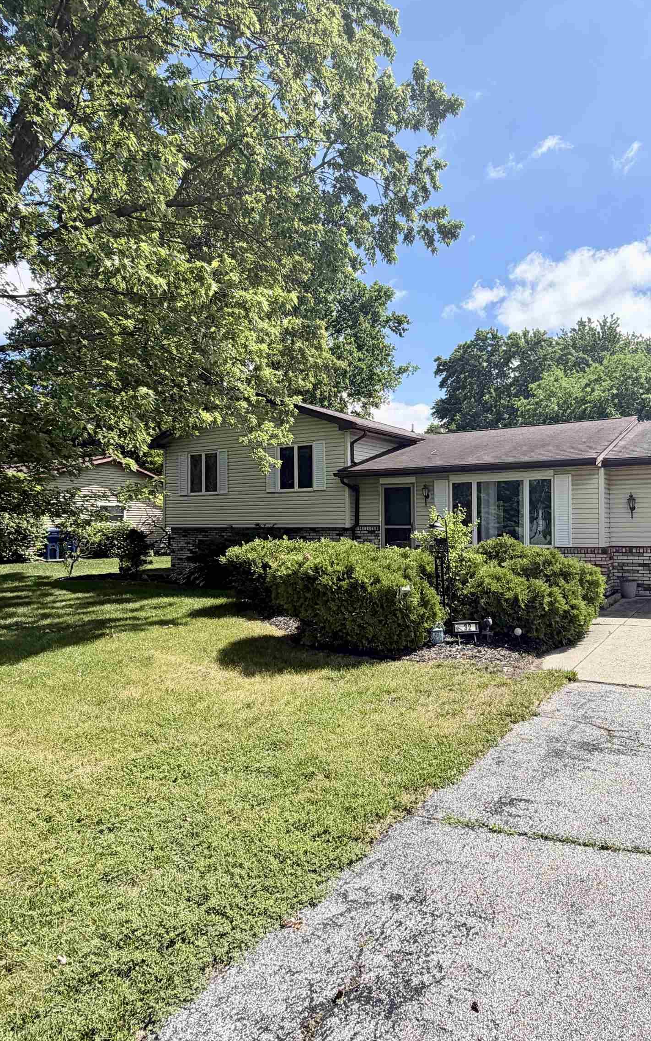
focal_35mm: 20
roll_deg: +0.4
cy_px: 516
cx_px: 469
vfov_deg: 85.1
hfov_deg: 57.3
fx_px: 568
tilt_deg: +0.5
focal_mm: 2.22
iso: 25
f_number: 2.2
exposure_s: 1/841
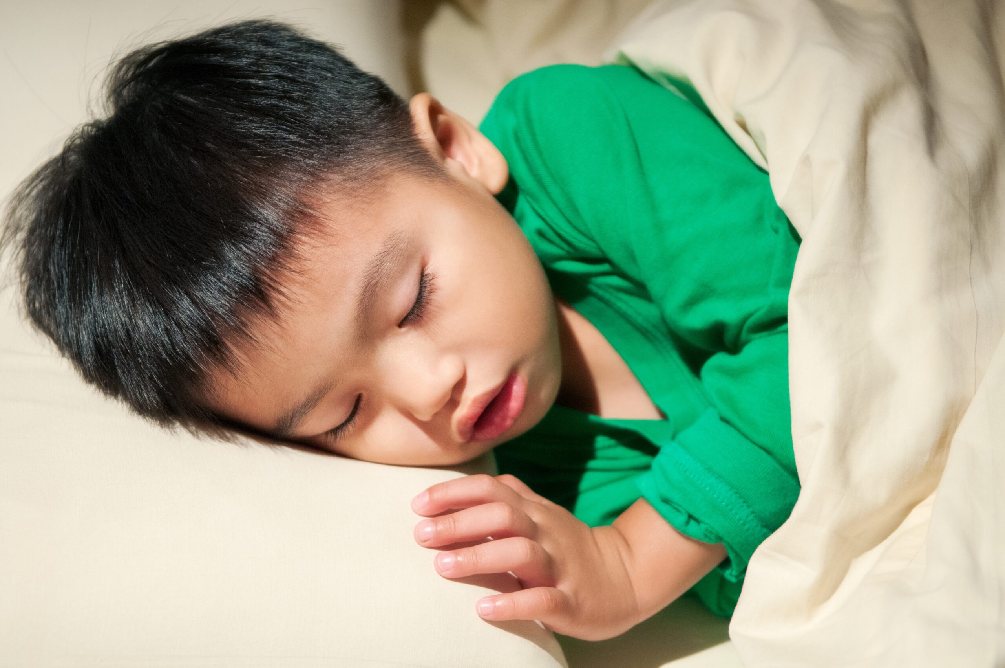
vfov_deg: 16.5
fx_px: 2300
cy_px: 334
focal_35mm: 82
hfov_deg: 24.6
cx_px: 502
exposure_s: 1/80
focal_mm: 55
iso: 1000
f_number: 2.8
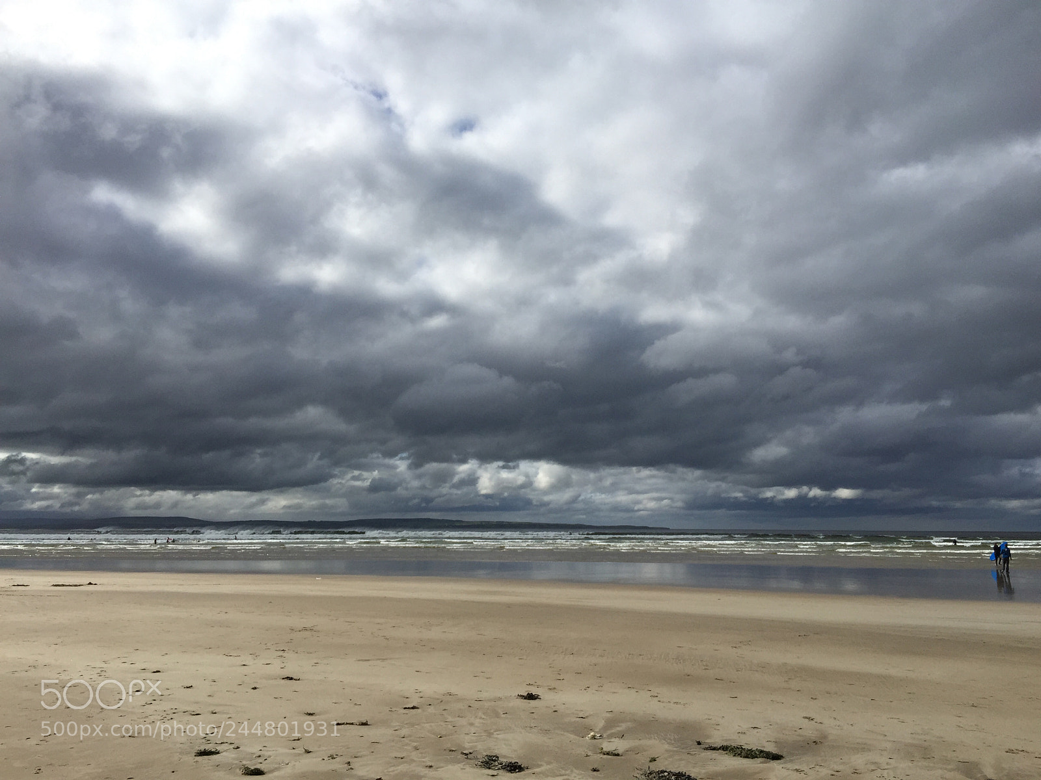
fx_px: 872
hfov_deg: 61.7
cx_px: 520
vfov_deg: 48.2
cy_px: 390
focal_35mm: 29
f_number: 2.2
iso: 32
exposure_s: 1/5650
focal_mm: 4.15
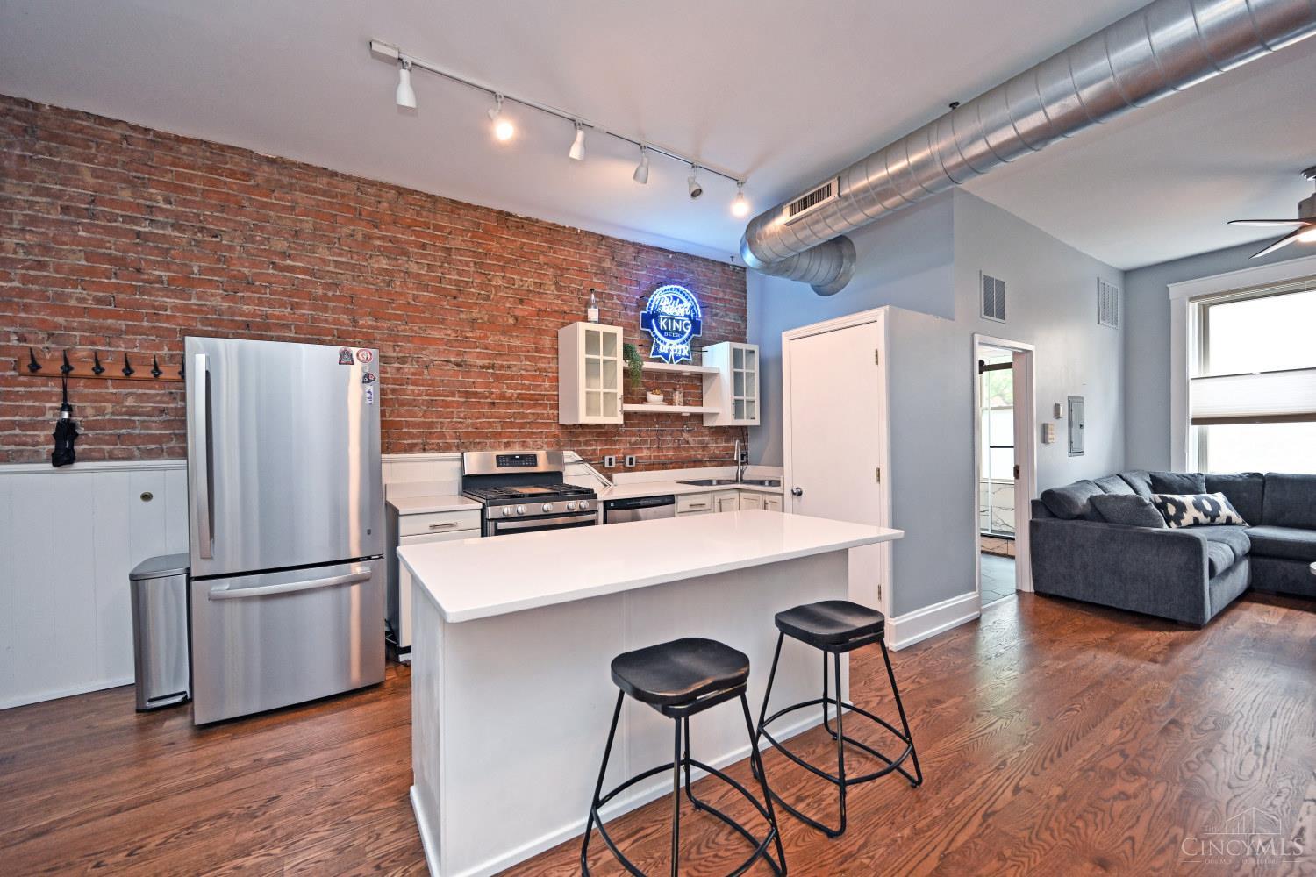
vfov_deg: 81.2
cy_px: 438
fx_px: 512
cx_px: 658
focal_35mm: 14
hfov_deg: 104.3
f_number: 4
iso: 560
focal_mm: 14
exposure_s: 1/60
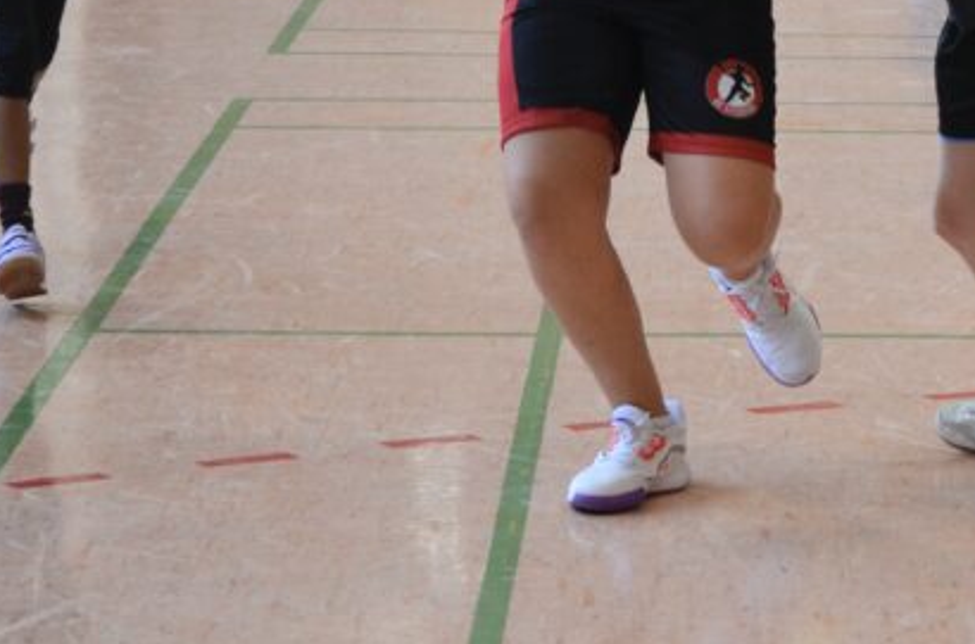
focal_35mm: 206
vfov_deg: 6.6
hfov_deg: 9.9
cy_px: 14
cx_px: 899
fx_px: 5571
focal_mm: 55
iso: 1250
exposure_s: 1/500
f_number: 4
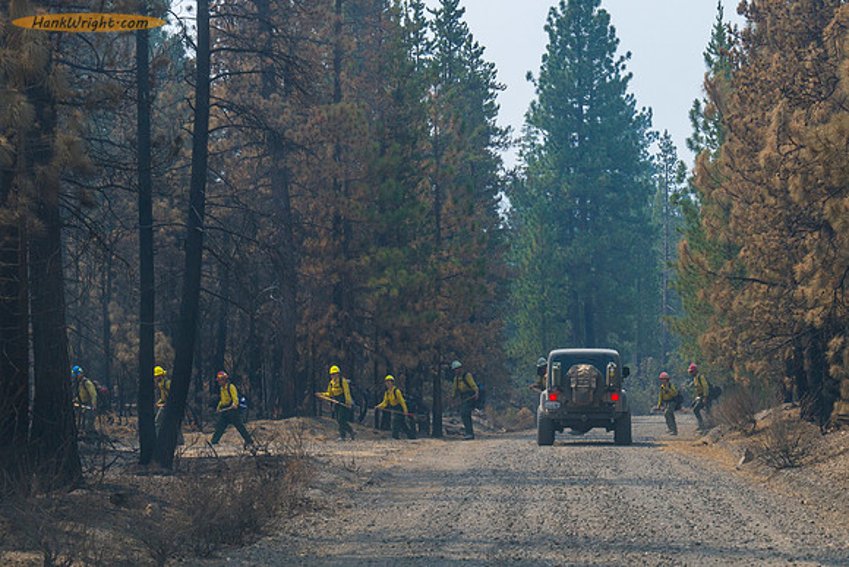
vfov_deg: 10.8
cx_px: 483
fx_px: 2984
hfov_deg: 16.2
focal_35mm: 127
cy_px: 323
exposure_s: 1/250
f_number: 8
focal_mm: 70
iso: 320
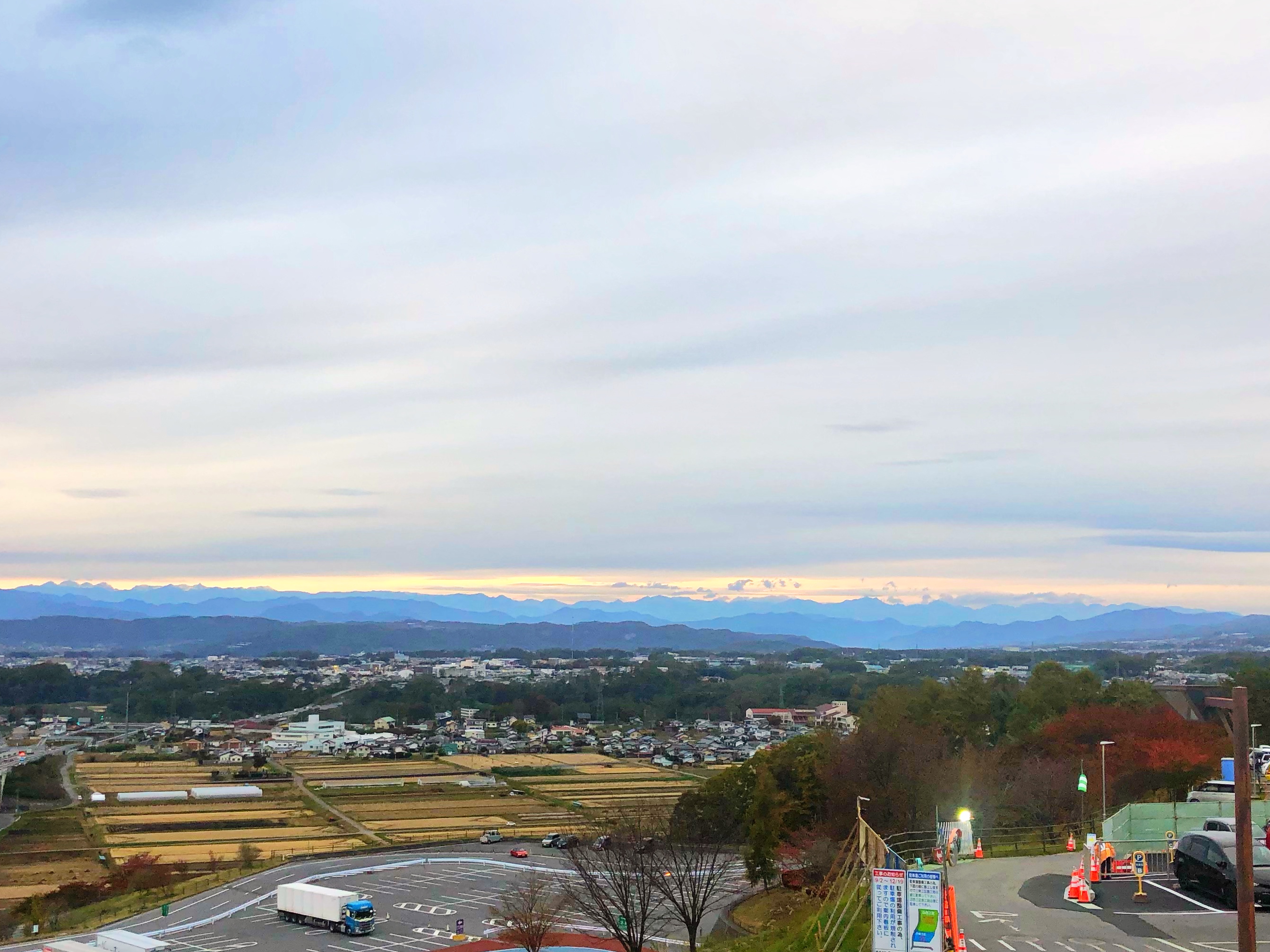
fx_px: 1541
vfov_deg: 34.3
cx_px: 620
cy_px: 491
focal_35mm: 42
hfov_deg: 44.8
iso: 32
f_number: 1.8
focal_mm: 4
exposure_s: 1/120
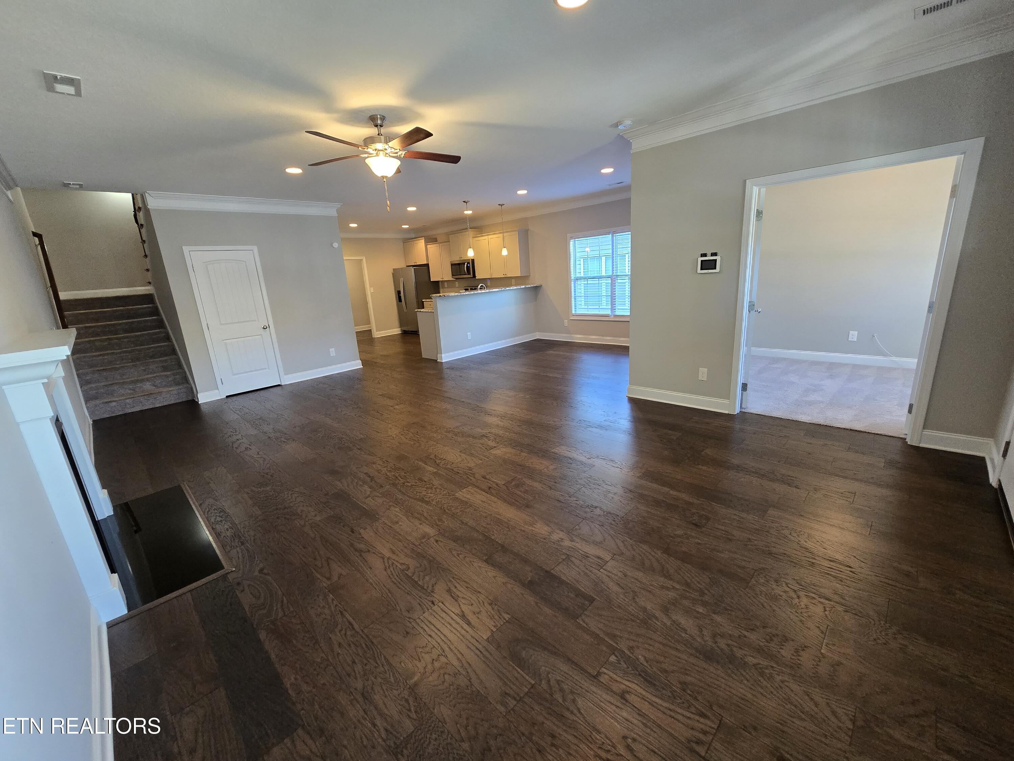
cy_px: 380
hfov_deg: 106.2
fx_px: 381
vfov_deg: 89.9
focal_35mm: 13
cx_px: 507
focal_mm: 2.2
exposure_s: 1/60
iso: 320
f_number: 2.2
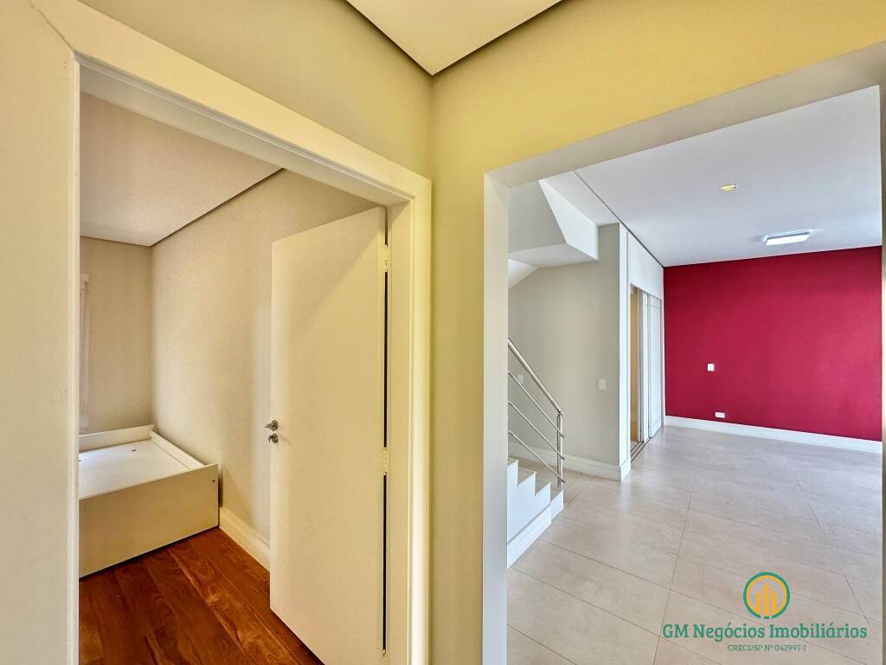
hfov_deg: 102.1
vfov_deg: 85.7
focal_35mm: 14
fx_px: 358
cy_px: 332
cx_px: 443
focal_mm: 2.22
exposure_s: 1/120
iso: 100
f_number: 2.2
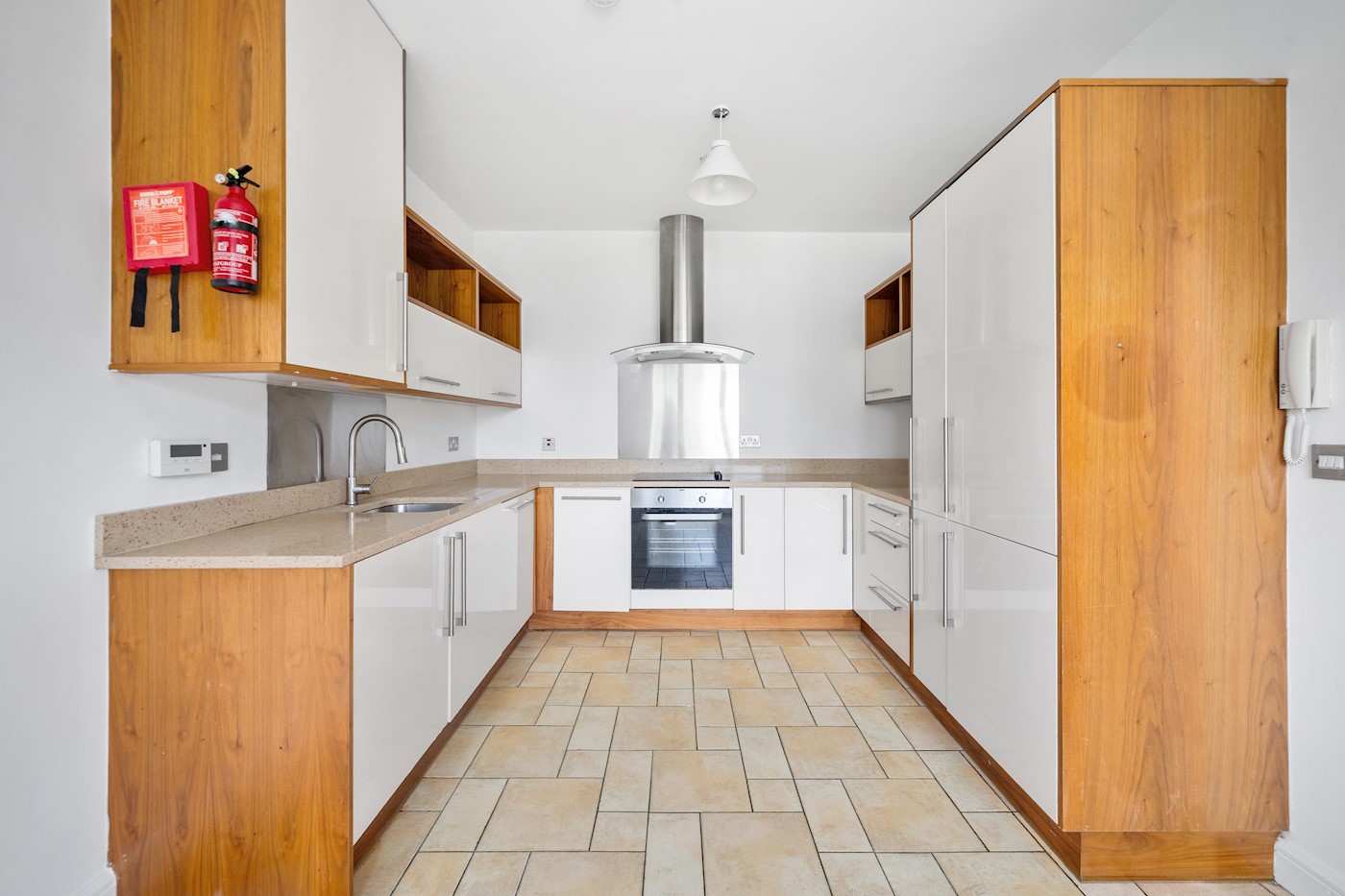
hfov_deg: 104.3
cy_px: 448
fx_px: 523
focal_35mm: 14
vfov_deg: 81.2
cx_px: 672
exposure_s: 1/5
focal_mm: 14
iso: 320
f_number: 10
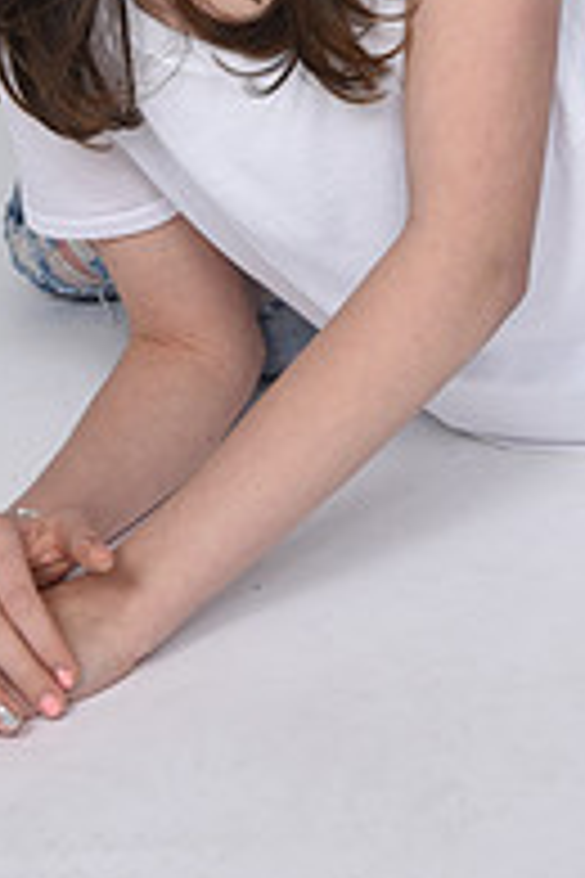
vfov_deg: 14.9
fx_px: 3193
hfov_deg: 10.4
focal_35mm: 131
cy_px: -275
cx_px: 520
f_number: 9
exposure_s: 1/125
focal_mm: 44
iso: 160
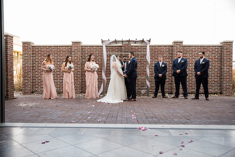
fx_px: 229
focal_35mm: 35
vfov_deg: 37.9
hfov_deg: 54.4
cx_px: 118
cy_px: 78
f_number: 2.8
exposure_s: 1/200
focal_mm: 35
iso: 200
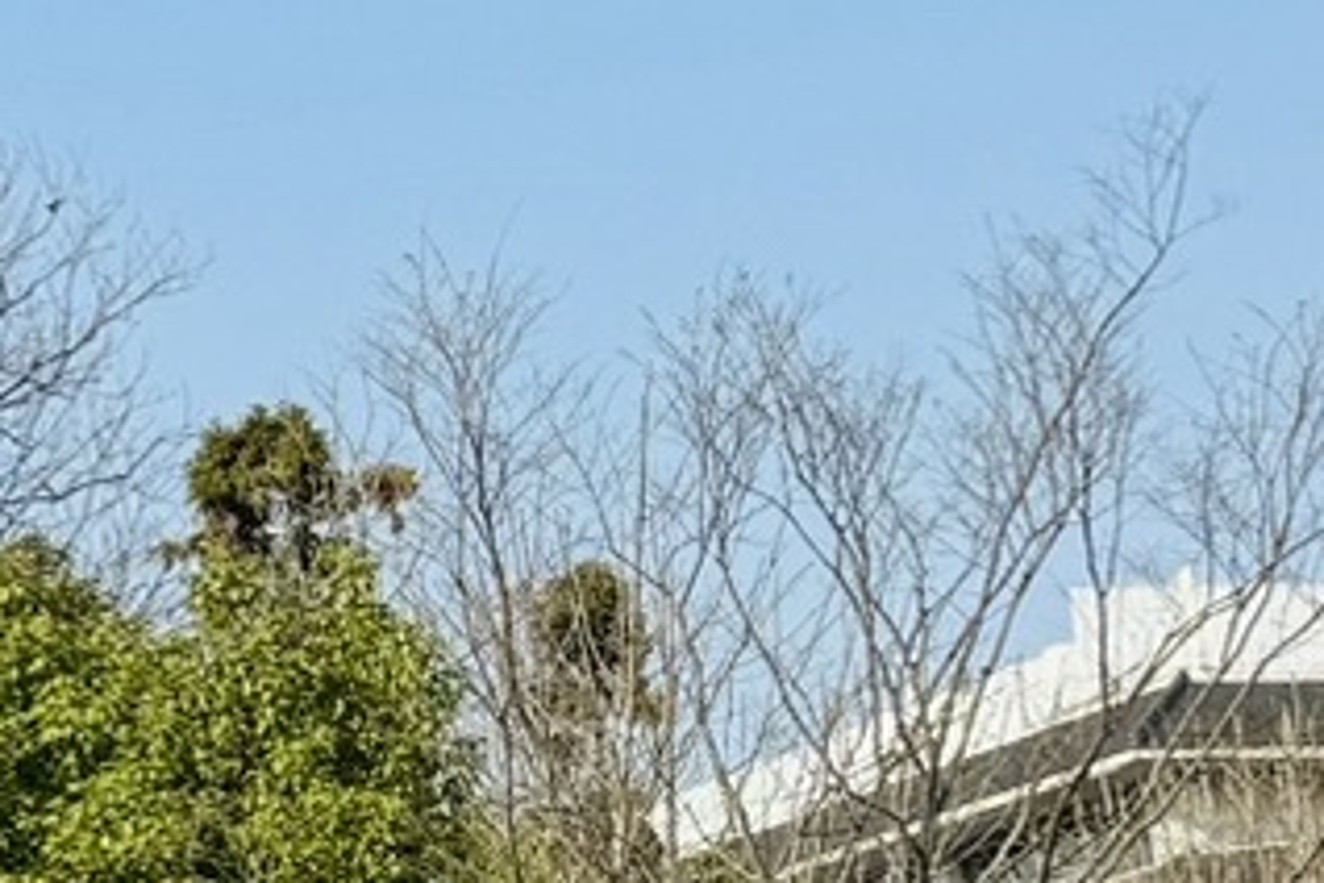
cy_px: 987
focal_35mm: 157
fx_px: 5774
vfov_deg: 8.7
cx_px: -2573
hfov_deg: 10.0
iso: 80
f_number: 1.78
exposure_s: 1/3247
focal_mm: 6.86
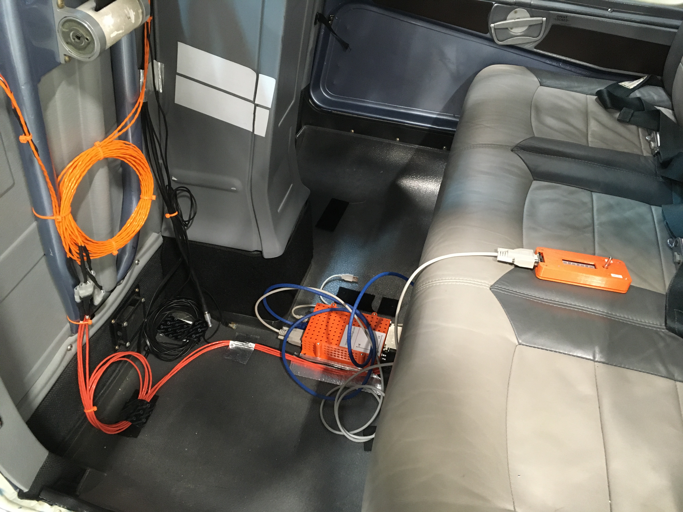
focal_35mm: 29
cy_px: 256
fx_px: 572
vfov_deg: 48.2
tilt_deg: -42.2
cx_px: 342
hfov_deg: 61.7
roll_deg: +1.9
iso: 200
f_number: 2.2
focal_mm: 4.15
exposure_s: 1/15
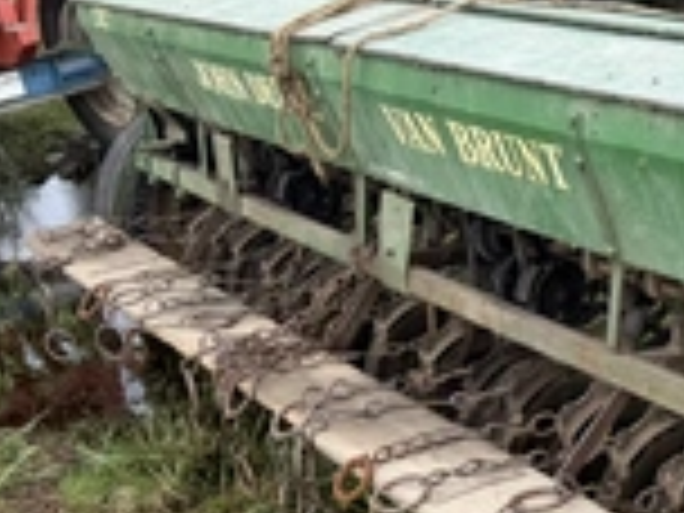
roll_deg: +2.1
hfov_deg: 29.2
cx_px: 648
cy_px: 464
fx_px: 1245
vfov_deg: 22.7
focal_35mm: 63
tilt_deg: -29.3
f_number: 1.78
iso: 80
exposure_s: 1/1032
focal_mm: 6.76
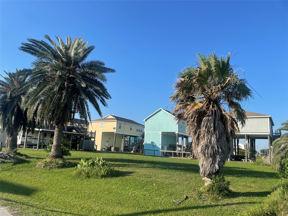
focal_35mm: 26
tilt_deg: +11.0
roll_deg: -2.7
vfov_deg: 53.1
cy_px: 108
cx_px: 144
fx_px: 216
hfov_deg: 67.3
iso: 32
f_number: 1.6
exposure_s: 1/2353
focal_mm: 4.2
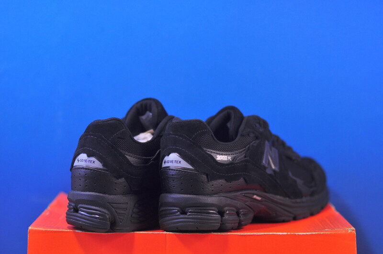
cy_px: 127
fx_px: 797
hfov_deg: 27.0
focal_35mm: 75
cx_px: 192
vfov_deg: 18.1
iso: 250
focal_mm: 50
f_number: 2.2
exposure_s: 1/320
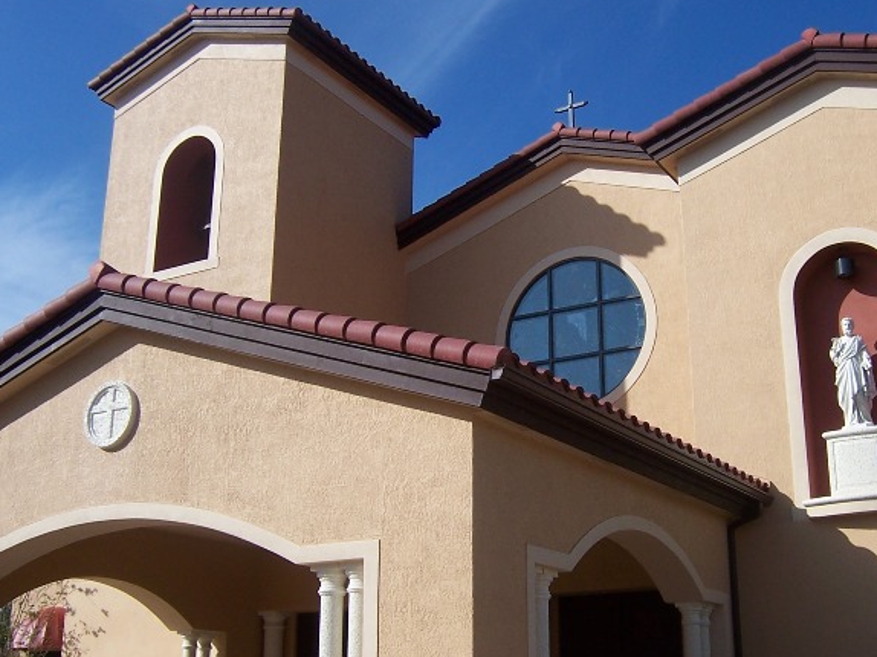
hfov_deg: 41.2
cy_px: 338
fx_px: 1165
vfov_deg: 31.5
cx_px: 498
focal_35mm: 46
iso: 80
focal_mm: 5.5
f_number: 4
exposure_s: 1/1000
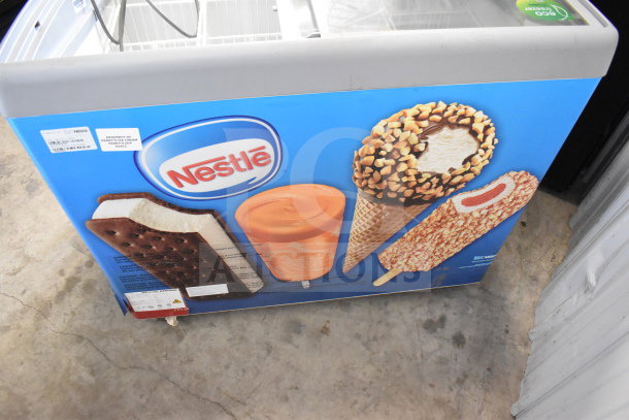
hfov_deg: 67.4
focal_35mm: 27
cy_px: 210
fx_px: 472
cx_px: 314
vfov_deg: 48.0
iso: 6400
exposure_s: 1/80
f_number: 4.5
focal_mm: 18
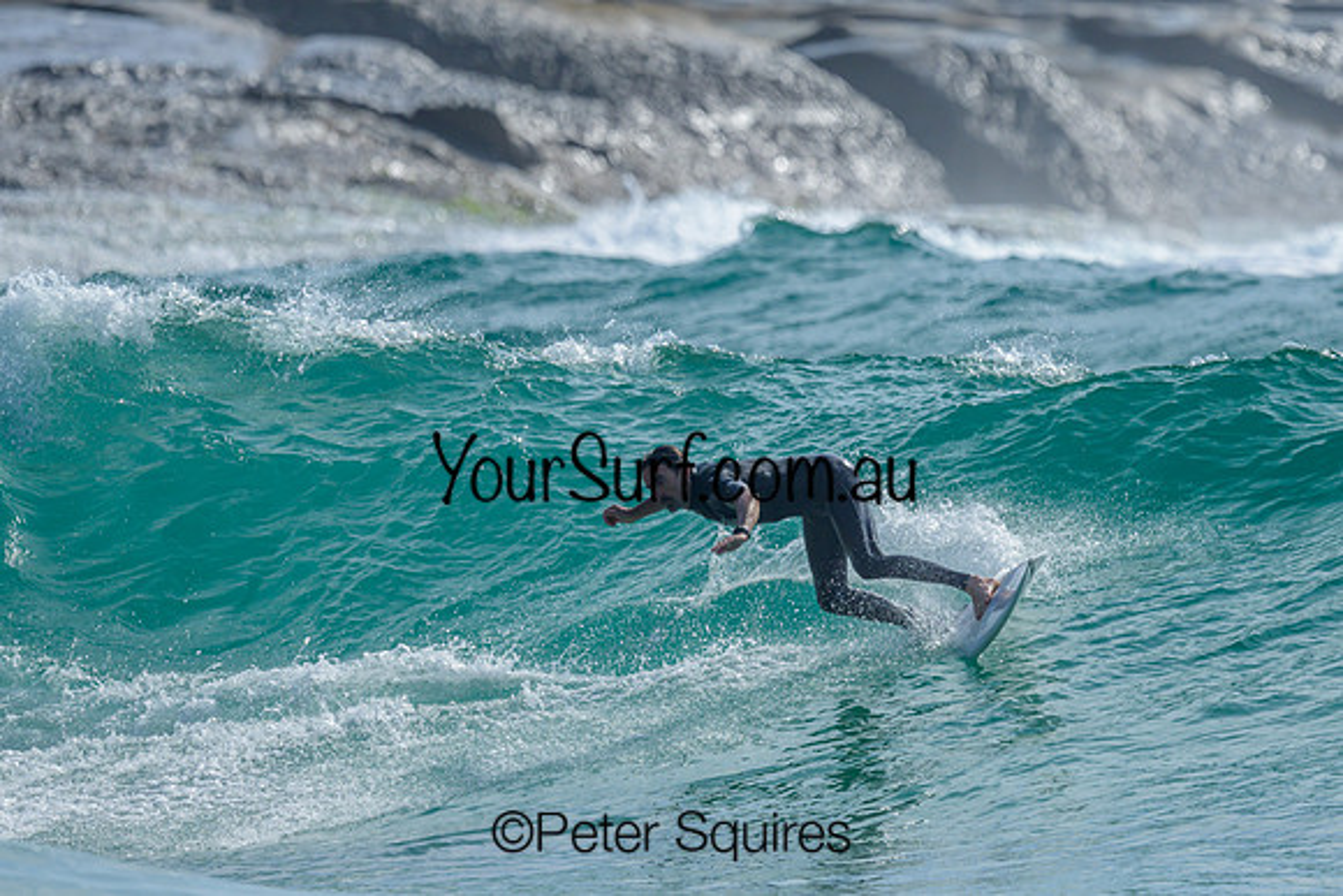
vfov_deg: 1.3
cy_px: 282
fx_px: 40935
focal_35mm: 1097
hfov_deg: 1.9
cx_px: 771
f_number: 6.3
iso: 180
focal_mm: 800
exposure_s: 1/2000
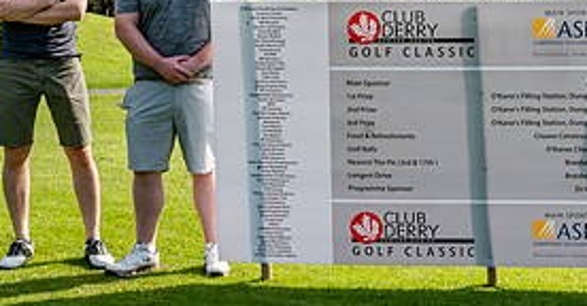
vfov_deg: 11.7
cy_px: 163
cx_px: 408
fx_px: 1500
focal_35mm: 98
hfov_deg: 22.0
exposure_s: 1/100
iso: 200
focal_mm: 24
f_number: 8
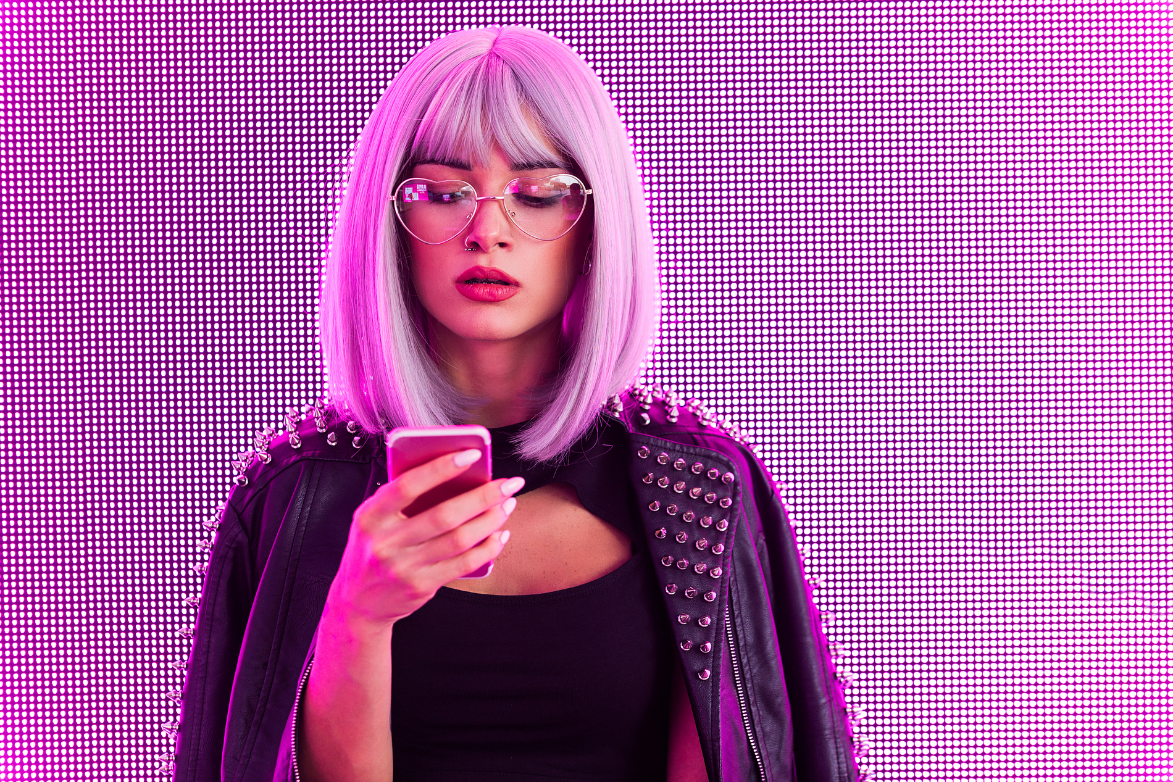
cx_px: 586
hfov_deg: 19.5
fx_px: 3421
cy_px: 391
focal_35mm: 105
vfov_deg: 13.0
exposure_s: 1/250
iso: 125
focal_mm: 105
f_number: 3.5
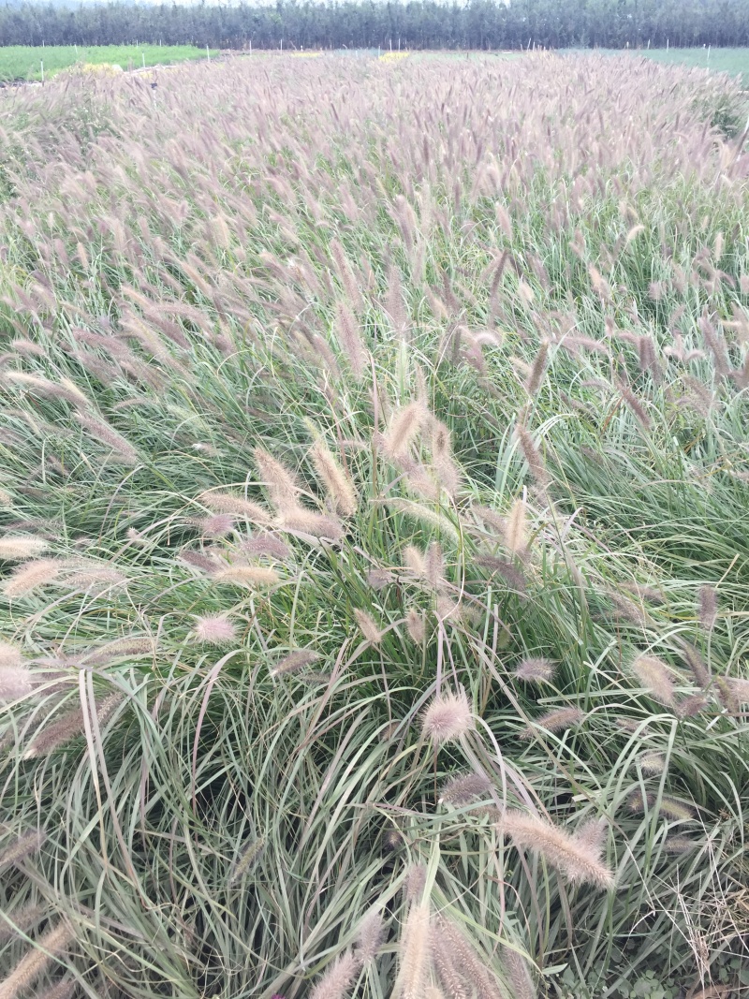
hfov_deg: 48.2
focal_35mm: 29
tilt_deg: -28.2
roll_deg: +0.4
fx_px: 837
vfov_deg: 61.7
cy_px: 500
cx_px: 374
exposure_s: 1/494
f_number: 2.2
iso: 32
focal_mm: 4.15
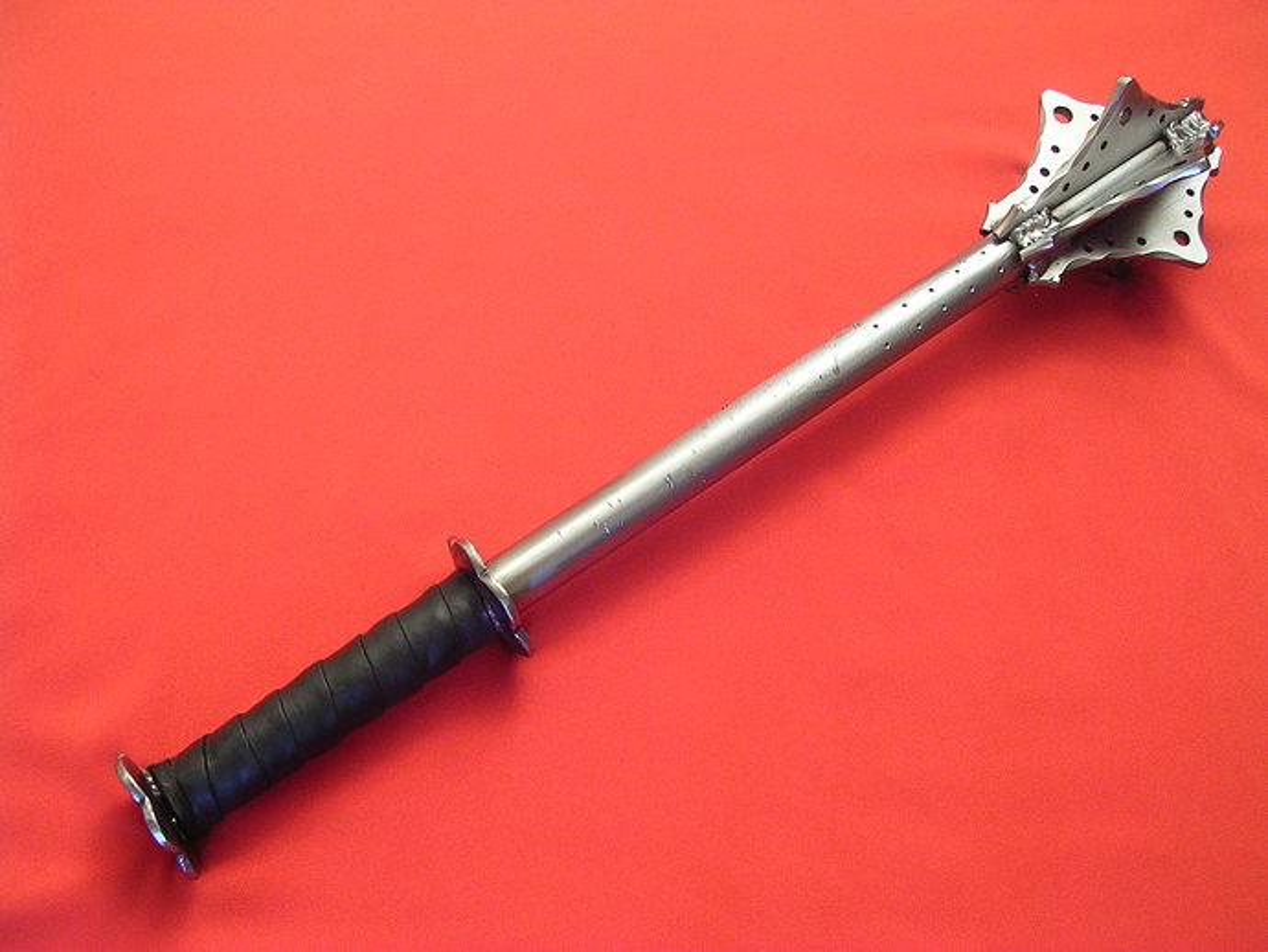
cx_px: 634
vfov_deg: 37.7
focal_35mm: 38
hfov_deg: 49.0
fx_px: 1392
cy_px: 476
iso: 236
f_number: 2.8
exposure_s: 1/3.3
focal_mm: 5.8
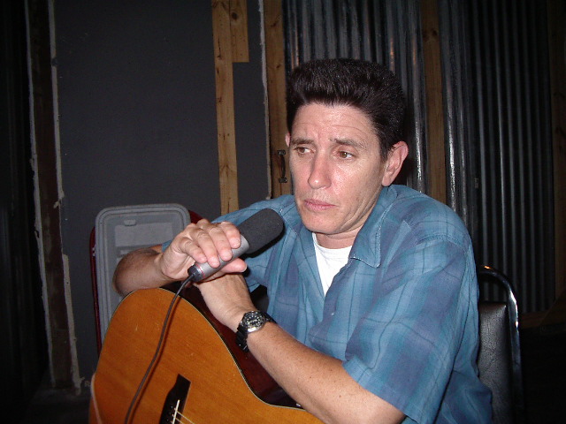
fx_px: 621
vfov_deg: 37.7
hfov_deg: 49.0
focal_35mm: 38
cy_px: 212
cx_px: 283
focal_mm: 5.8
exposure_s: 1/60
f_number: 2.6
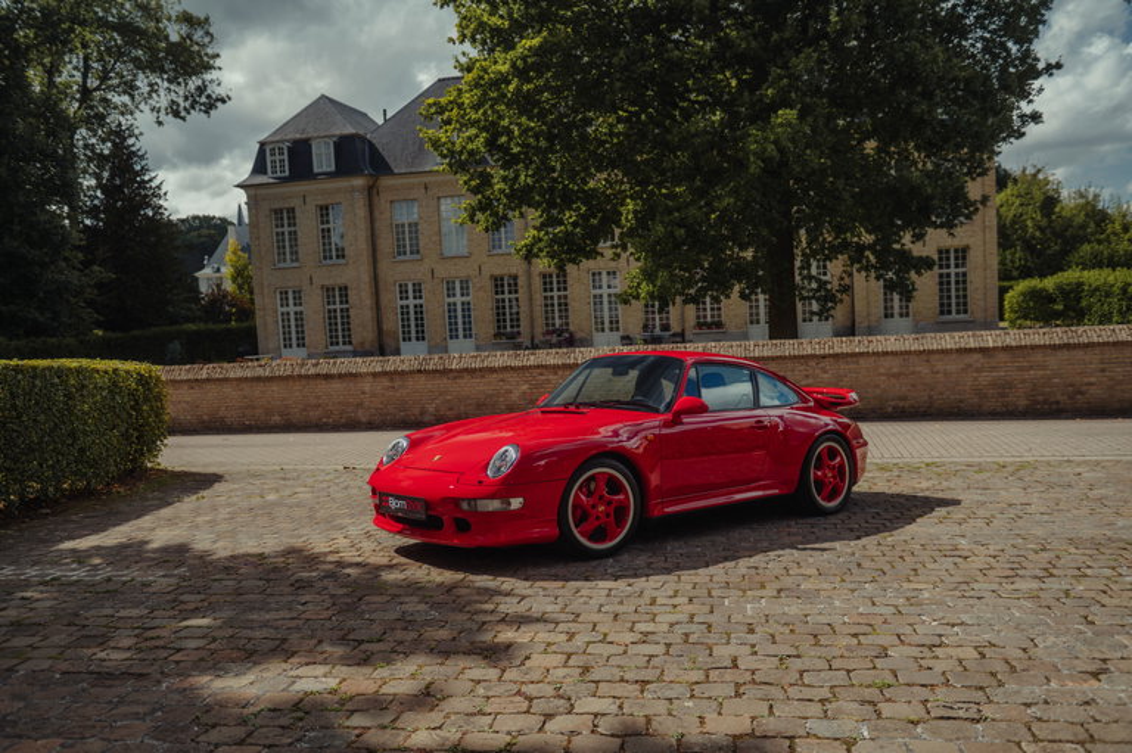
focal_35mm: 32
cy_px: 376
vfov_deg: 41.1
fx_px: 1006
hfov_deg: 58.7
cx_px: 566
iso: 100
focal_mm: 32
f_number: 3.5
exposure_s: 1/640
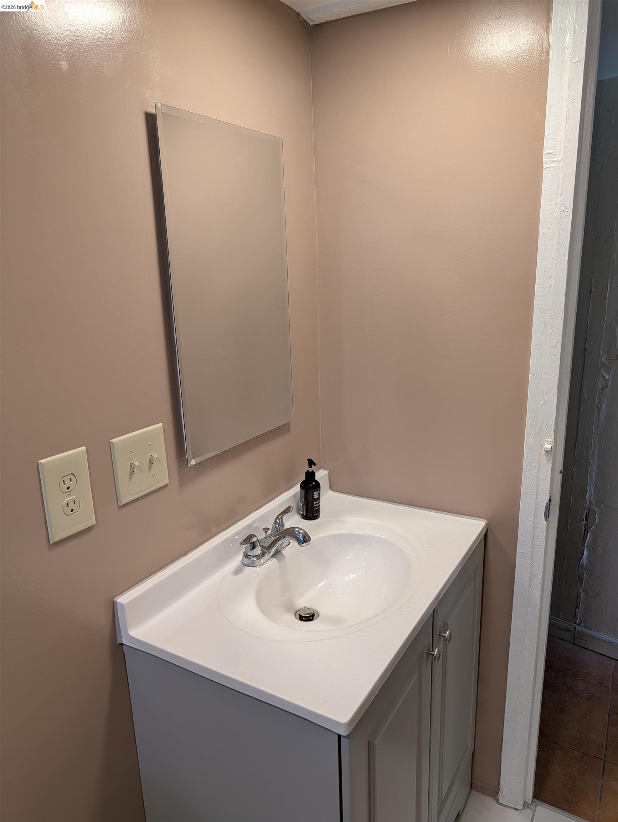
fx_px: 570
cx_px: 309
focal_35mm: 24
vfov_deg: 71.5
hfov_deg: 56.9
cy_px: 411
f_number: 1.68
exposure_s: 1/60
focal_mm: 6.9
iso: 51
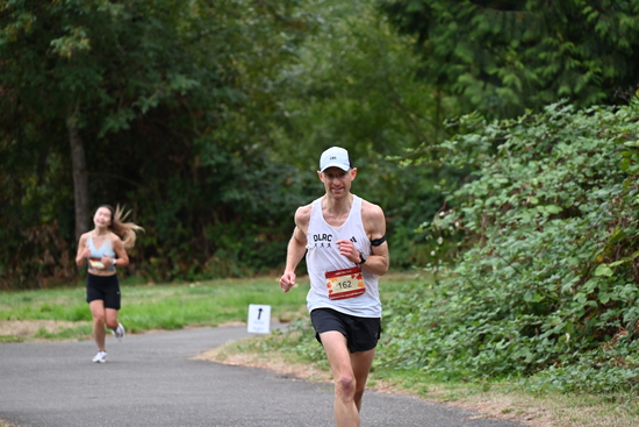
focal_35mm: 200
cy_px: 214
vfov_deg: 6.9
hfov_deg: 10.3
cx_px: 320
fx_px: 3551
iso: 1250
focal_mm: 200
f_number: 6.3
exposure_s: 1/250
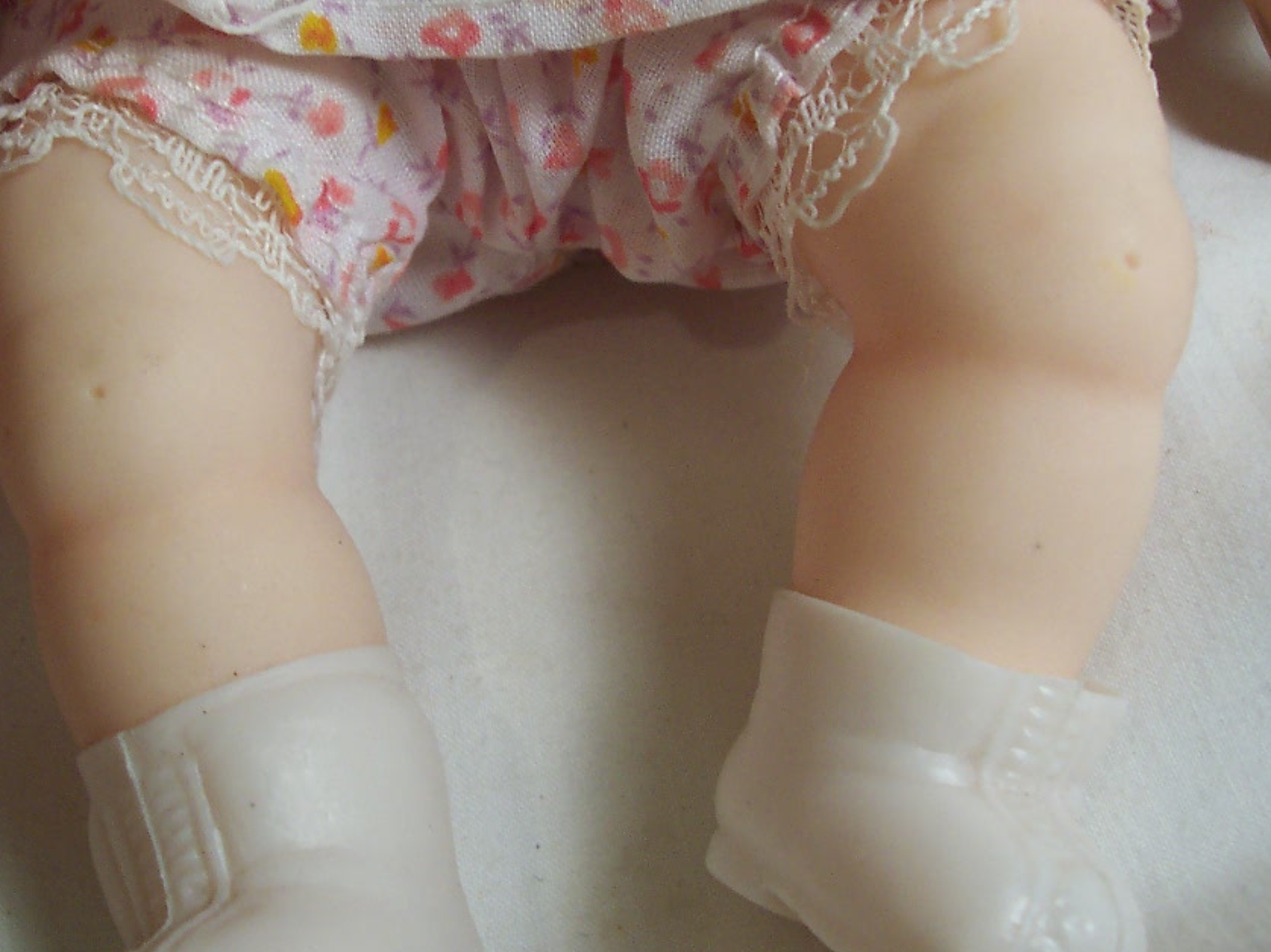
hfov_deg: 36.1
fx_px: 1945
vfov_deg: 27.4
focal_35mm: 53
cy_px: 355
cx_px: 572
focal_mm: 5.6
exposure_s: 1/60
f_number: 2.8
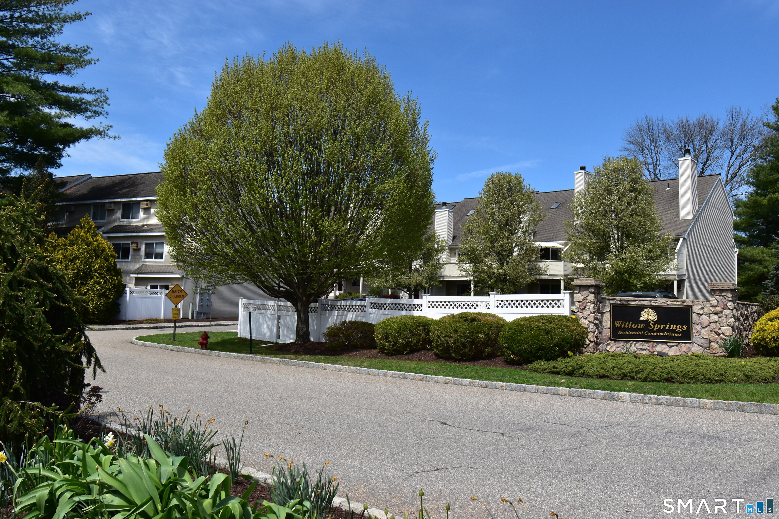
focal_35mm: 30
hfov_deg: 61.9
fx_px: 649
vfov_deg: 43.6
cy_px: 260
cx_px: 390
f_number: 11
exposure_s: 1/400
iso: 400
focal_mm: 20
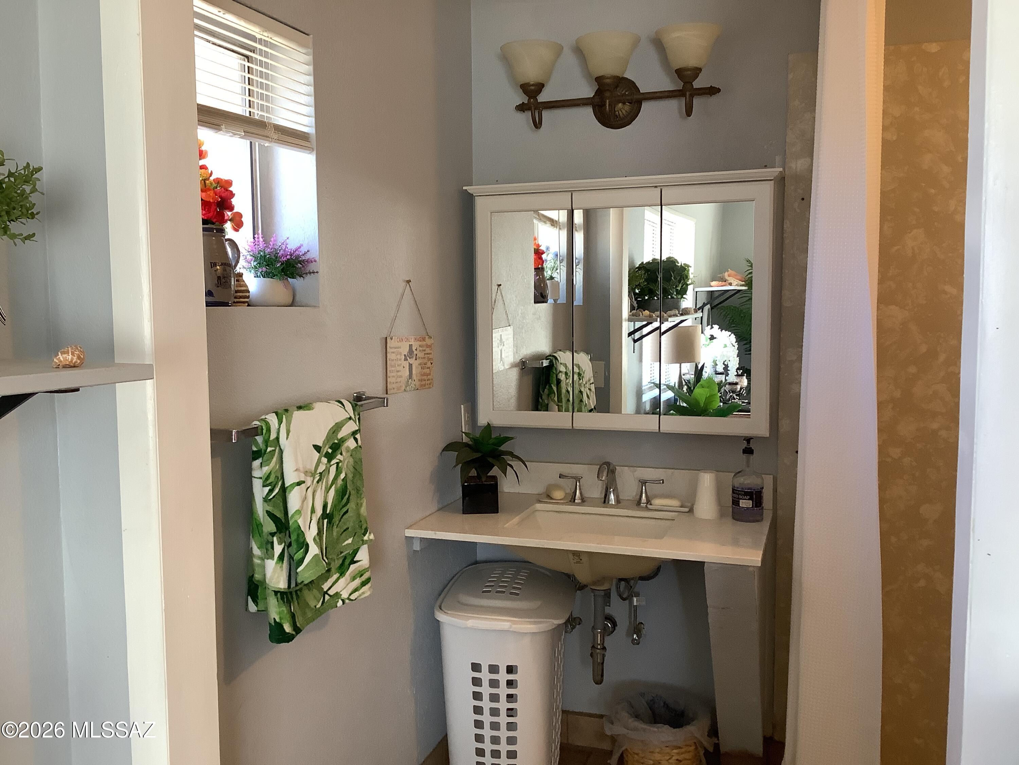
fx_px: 913
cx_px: 510
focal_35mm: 31
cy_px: 382
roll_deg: +1.1
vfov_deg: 45.4
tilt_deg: -6.2
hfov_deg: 58.4
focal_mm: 3.3
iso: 160
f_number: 2.4
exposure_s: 1/60
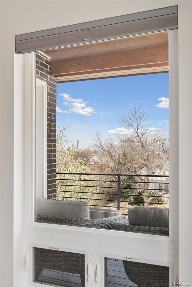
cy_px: 144
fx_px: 272
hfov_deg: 38.9
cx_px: 96
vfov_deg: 55.8
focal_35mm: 34
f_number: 9
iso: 400
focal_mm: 34
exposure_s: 1/80
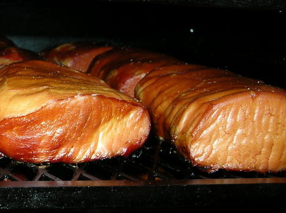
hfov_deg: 27.2
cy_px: 134
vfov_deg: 21.2
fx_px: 569
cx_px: 26
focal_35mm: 69
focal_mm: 6
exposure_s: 1/60.1
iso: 50
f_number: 2.7
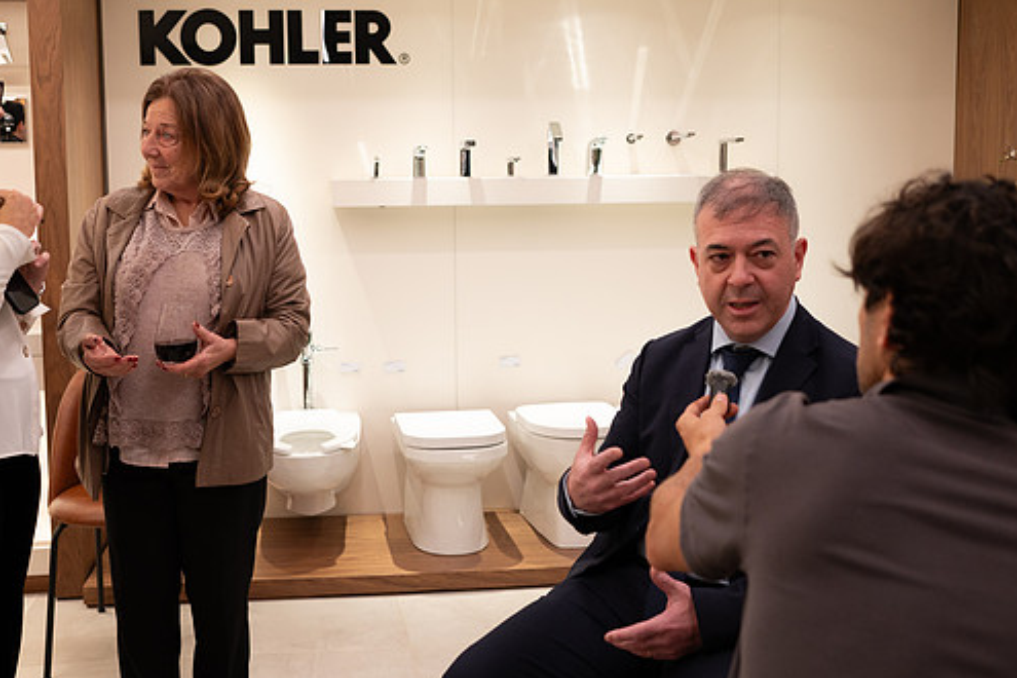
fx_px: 1158
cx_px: 444
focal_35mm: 41
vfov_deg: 32.6
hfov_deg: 47.3
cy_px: 310
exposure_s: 1/250
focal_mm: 35
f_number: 3.2
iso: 1600
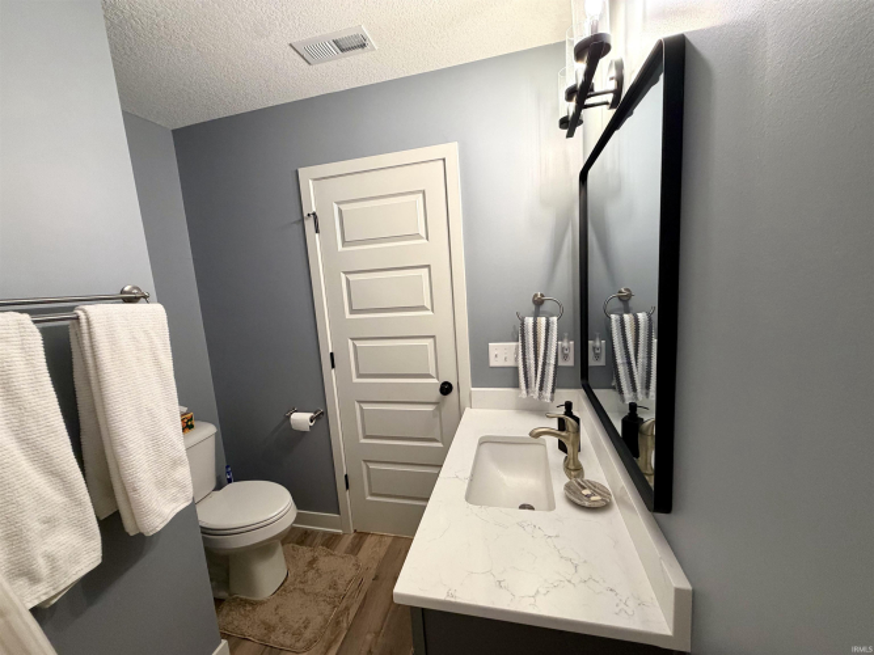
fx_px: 353
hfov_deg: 102.1
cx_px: 437
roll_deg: +4.2
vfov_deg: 85.7
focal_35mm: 14
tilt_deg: -8.9
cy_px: 328
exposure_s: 1/60
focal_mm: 2.22
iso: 250
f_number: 2.2
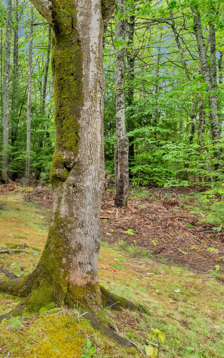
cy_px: 164
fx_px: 283
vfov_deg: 64.5
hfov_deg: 32.9
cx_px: -62
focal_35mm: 29
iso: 800
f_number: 8
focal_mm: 16
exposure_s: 1/90
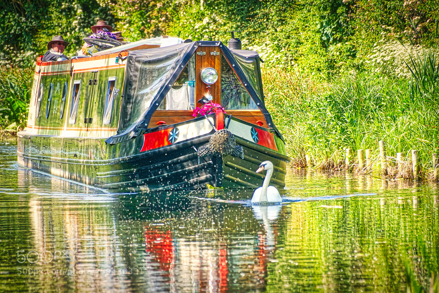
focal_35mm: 420
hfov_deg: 4.9
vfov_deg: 3.3
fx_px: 5120
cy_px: 146
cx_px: 220
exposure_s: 1/500
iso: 400
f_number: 5.6
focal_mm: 280
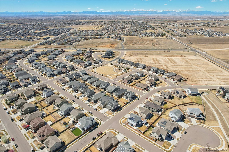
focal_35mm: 22
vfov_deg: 57.2
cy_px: 76
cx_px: 114
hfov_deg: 78.6
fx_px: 140
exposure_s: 1/2000
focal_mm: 8.4
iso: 100
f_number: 2.8
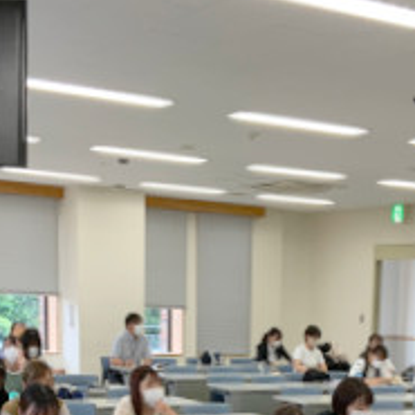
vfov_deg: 23.0
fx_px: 977
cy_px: 419
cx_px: 224
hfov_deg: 24.0
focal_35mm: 72
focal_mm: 3
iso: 40
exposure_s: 1/100
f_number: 1.8
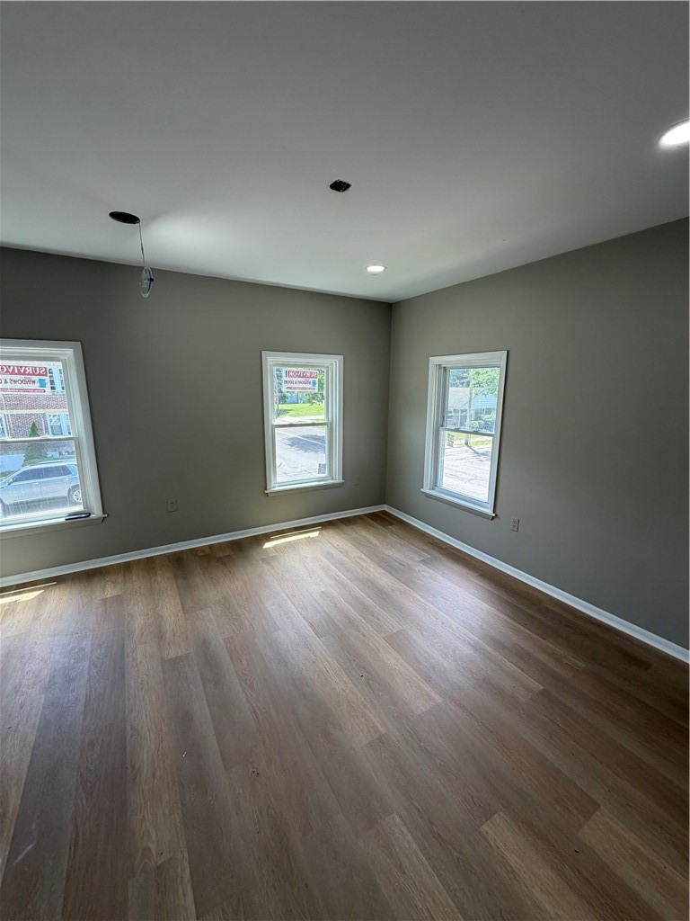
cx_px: 345
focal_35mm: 14
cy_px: 460
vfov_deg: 102.1
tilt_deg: -11.7
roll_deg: -0.3
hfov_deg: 85.7
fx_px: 372
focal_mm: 2.22
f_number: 2.2
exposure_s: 1/121
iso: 80
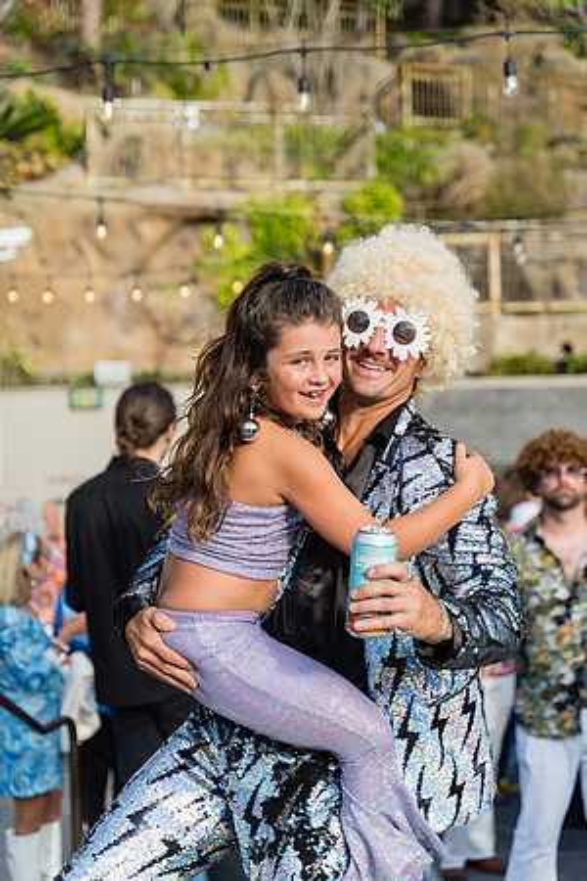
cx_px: 294
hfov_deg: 23.8
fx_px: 1394
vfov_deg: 35.1
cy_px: 440
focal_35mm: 57
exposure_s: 1/1250
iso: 200
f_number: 2.8
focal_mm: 57
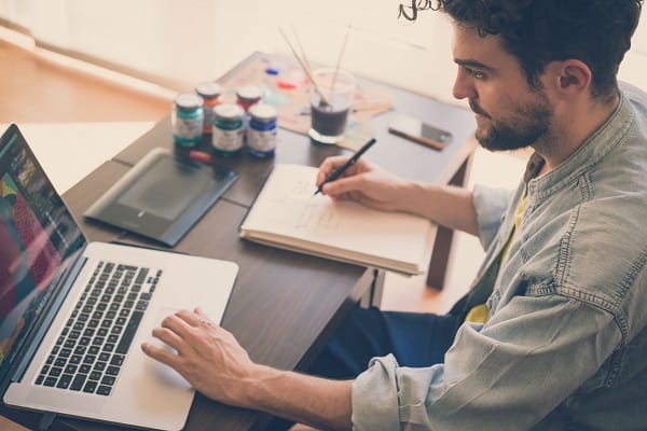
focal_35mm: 50
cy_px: 216
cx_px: 324
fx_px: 899
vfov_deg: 27.0
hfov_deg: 39.6
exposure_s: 1/200
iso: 640
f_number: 2.8
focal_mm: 50
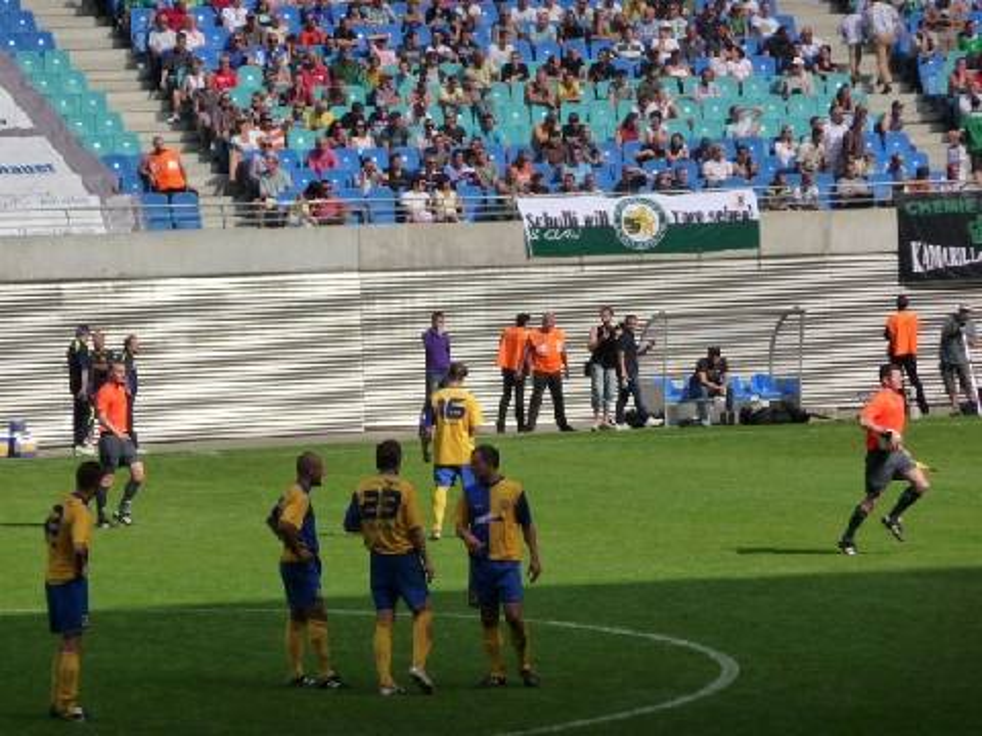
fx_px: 6752
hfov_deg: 8.3
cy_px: 368
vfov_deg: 6.2
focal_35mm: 238
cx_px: 491
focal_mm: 40.9
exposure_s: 1/800
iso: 160
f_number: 4.9
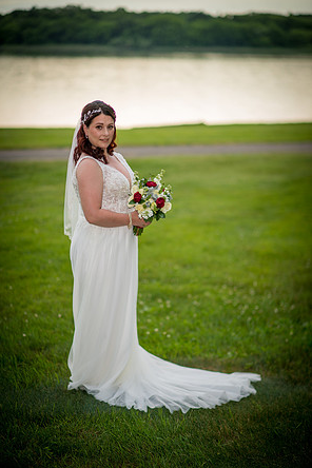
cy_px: 236
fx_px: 1118
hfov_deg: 15.9
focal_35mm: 86
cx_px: 155
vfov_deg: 23.6
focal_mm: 85
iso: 100
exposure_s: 1/1000
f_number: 1.4
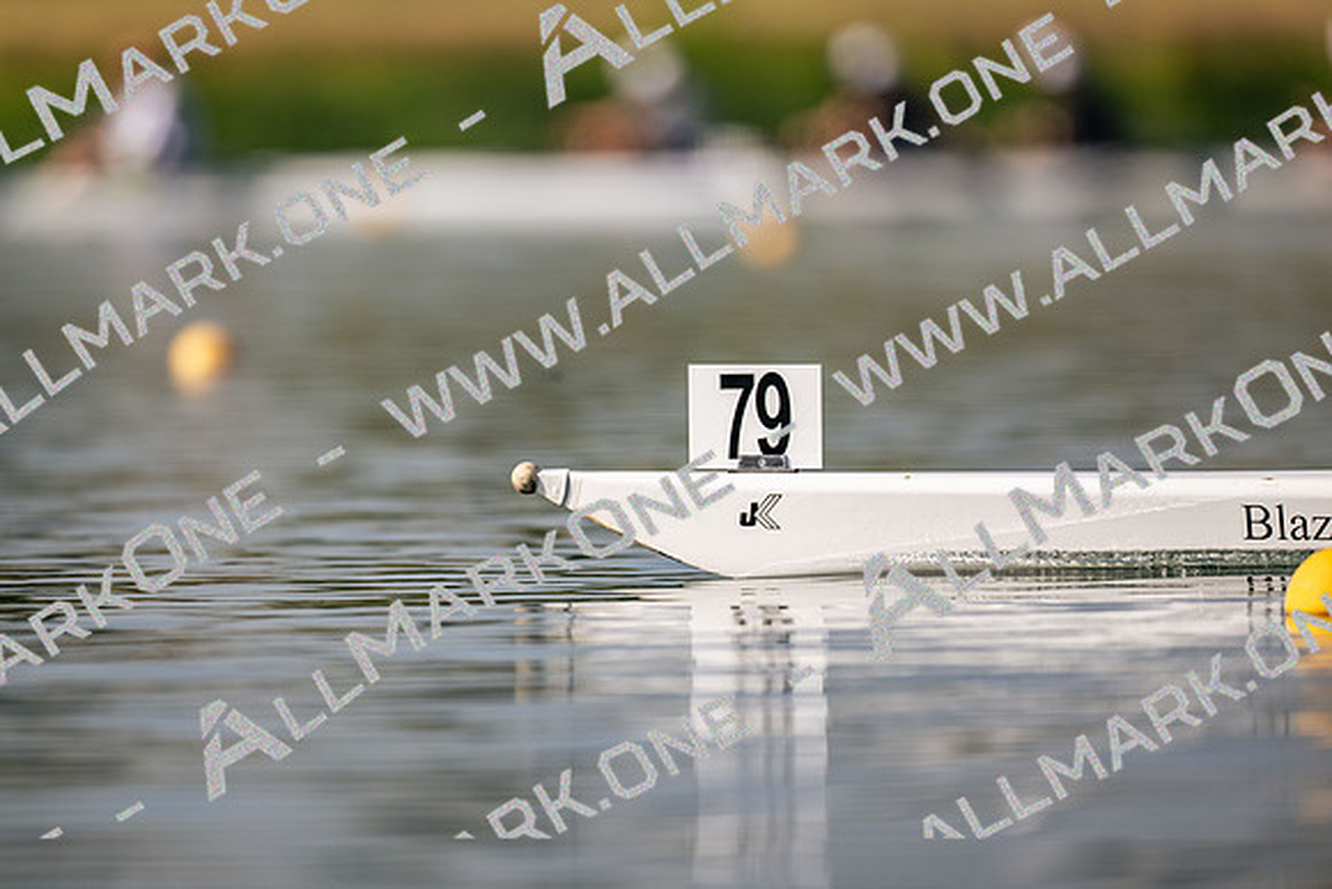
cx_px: 666
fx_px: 22204
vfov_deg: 2.3
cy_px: 444
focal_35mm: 600
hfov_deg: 3.4
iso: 100
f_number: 4
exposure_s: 1/2500
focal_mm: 600
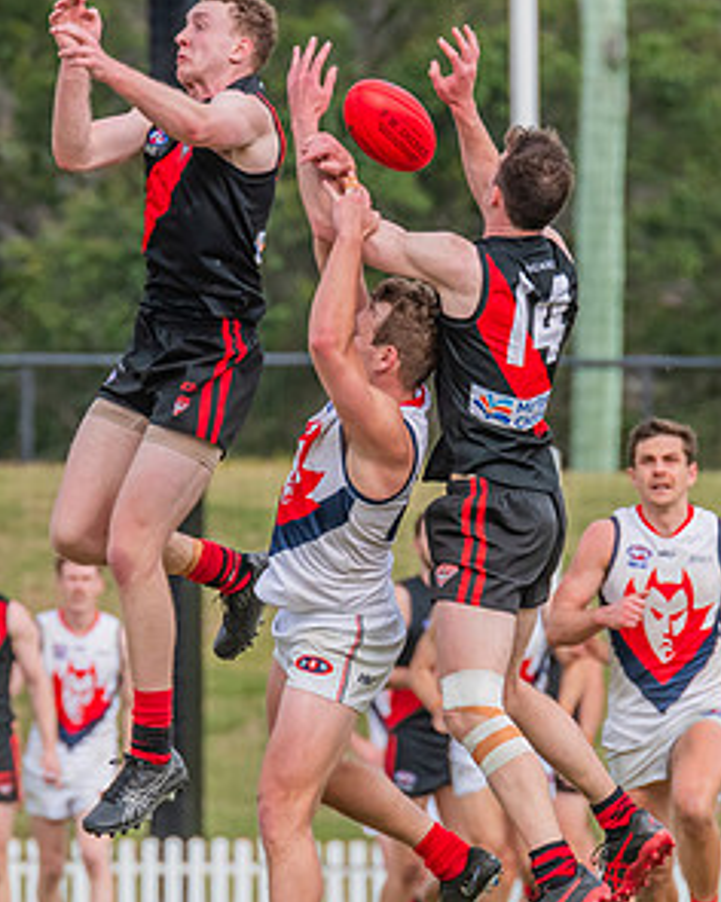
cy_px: 419
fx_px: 28274
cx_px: 309
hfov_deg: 1.5
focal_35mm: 1060
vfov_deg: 1.8
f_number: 9
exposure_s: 1/1250
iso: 800
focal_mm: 420
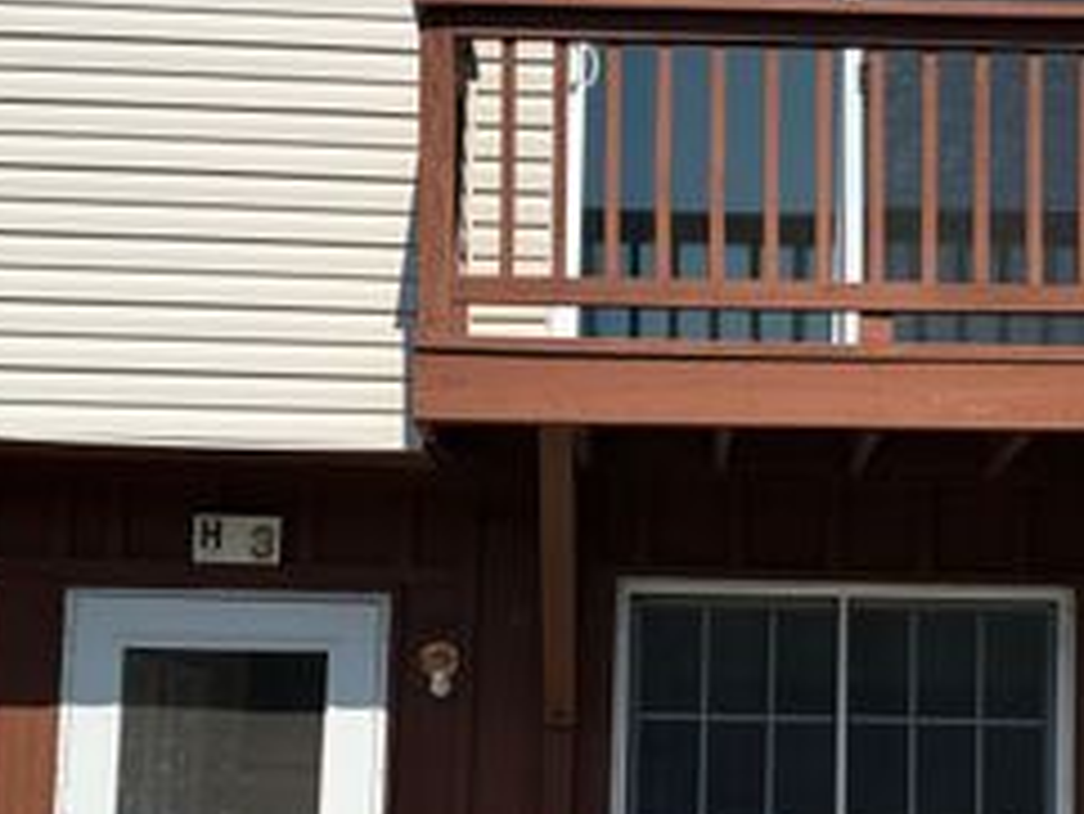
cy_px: 569
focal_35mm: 108
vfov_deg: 13.7
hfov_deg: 18.1
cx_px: 733
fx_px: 3384
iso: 32
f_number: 1.6
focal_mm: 5.96
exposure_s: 1/4630
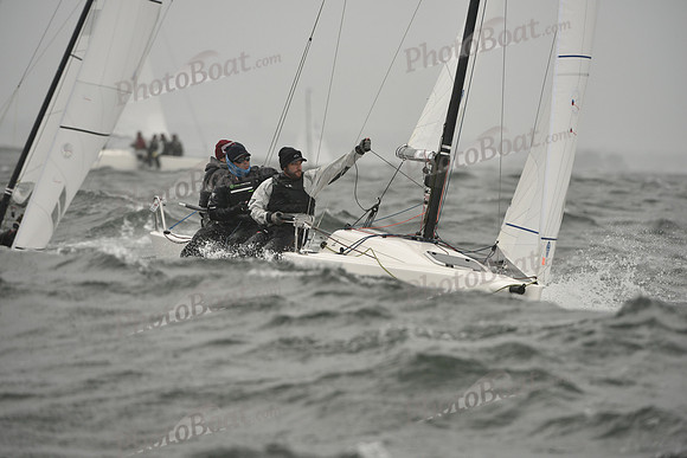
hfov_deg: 5.7
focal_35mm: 360
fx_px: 6871
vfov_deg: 3.8
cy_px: 229
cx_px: 344
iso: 400
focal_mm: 360
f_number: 5.6
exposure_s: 1/1000
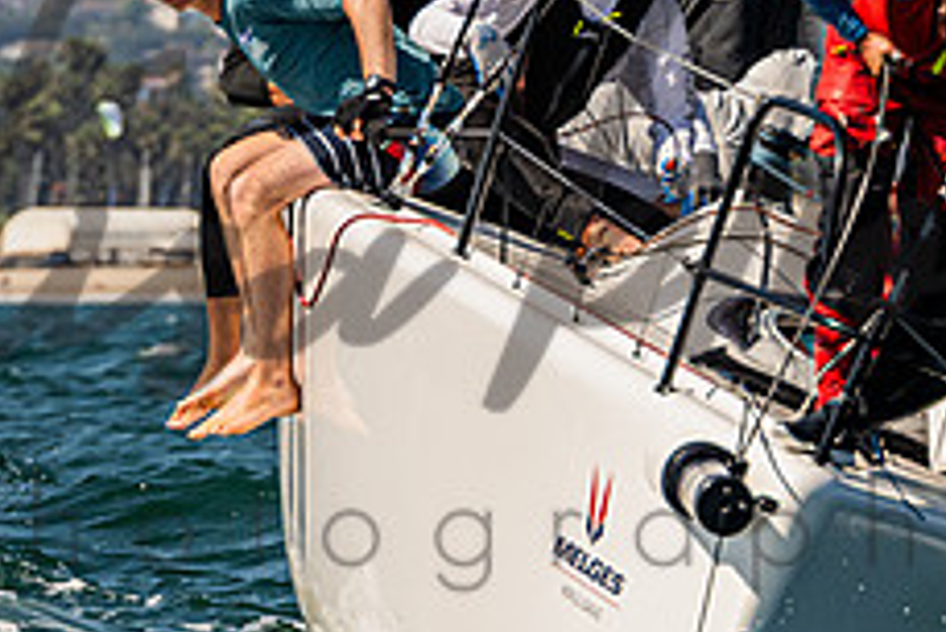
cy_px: 59
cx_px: 684
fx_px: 21271
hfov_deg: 2.5
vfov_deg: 1.7
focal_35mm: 809
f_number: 8
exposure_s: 1/2500
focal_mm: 250
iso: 500
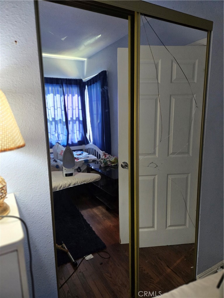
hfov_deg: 58.9
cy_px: 149
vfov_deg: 73.9
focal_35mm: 23
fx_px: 198
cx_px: 112
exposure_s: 1/120
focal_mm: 5.4
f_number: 1.8
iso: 640
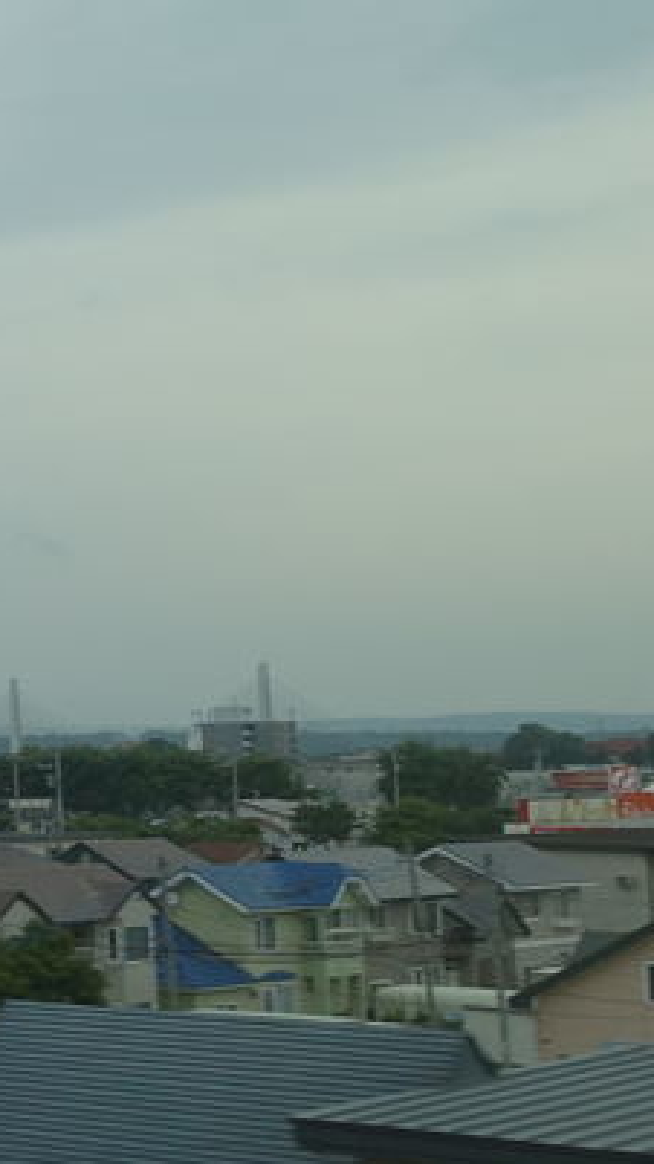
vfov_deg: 26.5
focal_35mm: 80
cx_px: -943
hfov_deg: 12.0
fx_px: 2467
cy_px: 563
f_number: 4
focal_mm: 8.8
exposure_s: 1/250
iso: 200
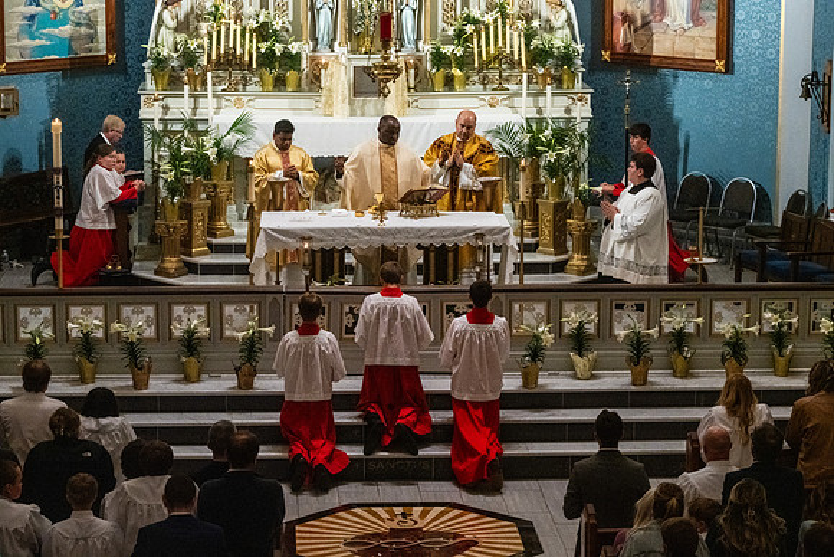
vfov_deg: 13.3
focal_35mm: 103
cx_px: 417
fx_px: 2390
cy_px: 278
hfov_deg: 19.8
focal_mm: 100
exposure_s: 1/60
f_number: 16
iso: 5000
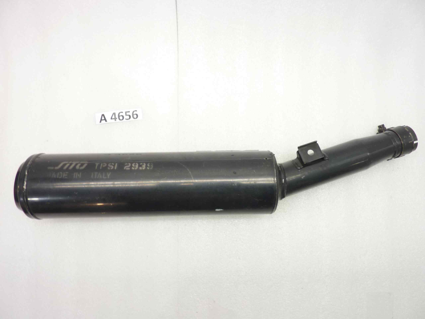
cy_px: 160
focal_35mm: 25
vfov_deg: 54.9
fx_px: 307
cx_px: 212
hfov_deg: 69.4
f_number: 3.3
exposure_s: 1/10
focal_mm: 4.1
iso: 80
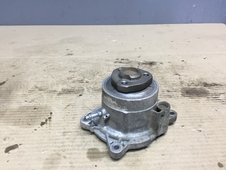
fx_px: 189
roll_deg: -1.9
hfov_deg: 61.7
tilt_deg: -30.7
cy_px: 85
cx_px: 113
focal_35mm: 29
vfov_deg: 48.2
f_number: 2.2
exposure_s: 1/33
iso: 64
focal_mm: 4.15
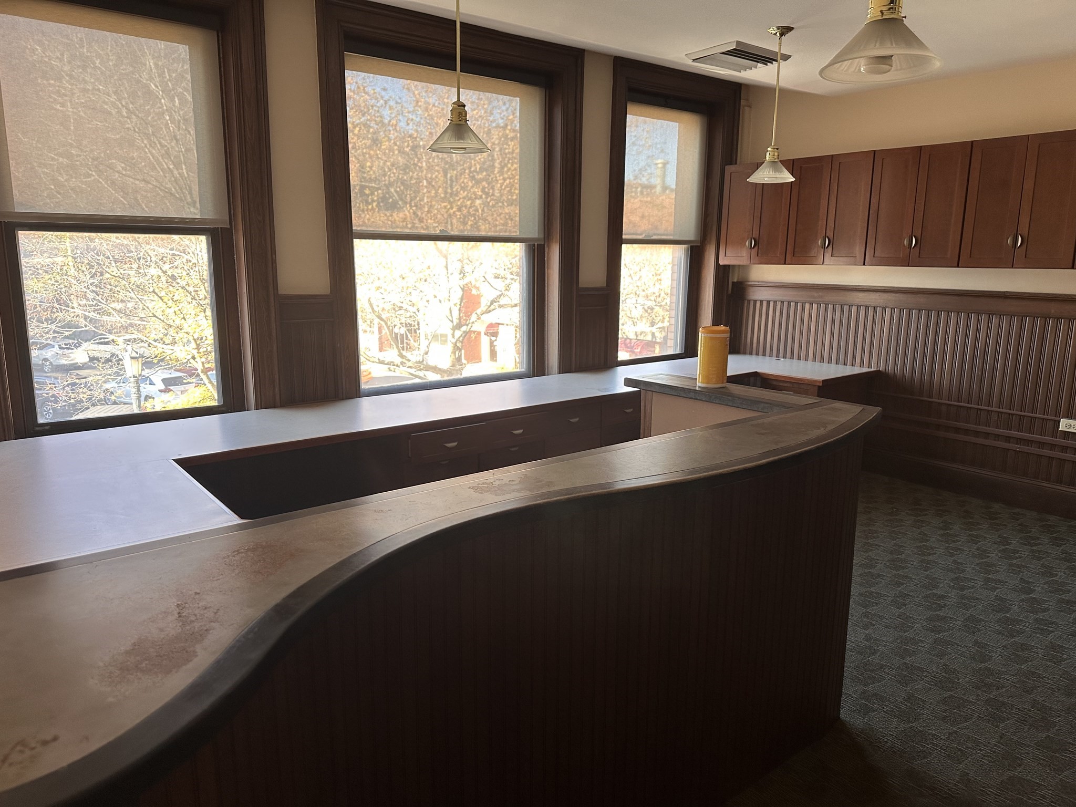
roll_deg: -1.1
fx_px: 746
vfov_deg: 56.8
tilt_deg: -13.2
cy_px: 404
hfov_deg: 71.6
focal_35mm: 24
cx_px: 538
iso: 125
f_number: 1.78
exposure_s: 1/121
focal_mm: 6.86
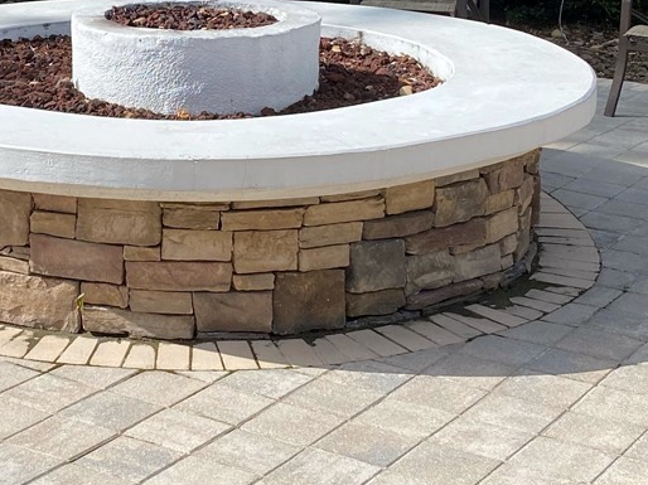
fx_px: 1516
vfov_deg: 17.8
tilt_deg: -10.2
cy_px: 21
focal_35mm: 81
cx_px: 142
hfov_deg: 23.8
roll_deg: -0.3
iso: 32
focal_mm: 4.25
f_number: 1.8
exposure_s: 1/2315
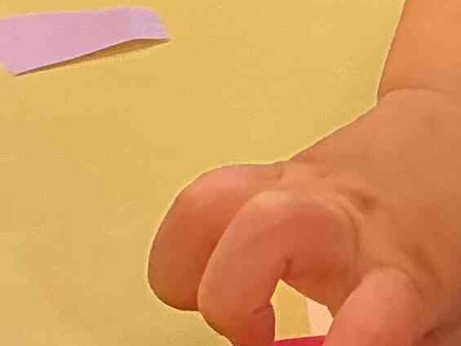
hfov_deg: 9.1
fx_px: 2757
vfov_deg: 7.0
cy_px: -317
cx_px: 836
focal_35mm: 207
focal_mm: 3
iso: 20
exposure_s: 1/100
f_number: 1.8
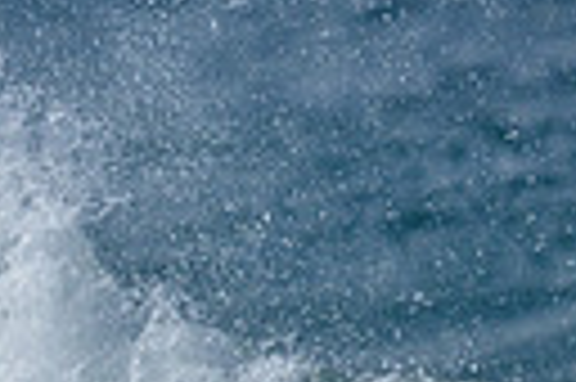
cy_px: 542
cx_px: -500
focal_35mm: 3623
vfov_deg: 0.4
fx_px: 57894
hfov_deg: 0.6
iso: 180
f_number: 6.3
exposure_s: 1/2500
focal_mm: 800
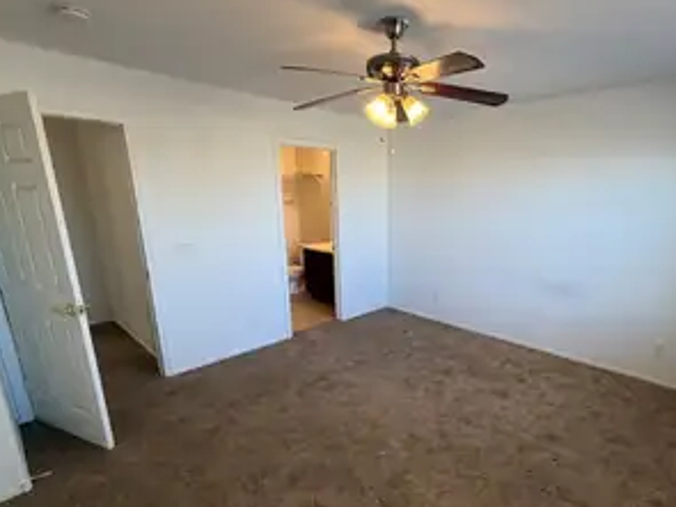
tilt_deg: -15.6
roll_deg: -1.2
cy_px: 289
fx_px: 371
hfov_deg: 83.7
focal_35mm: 19
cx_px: 403
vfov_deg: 68.3
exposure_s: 1/121
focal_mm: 2.22
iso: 200
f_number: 2.2
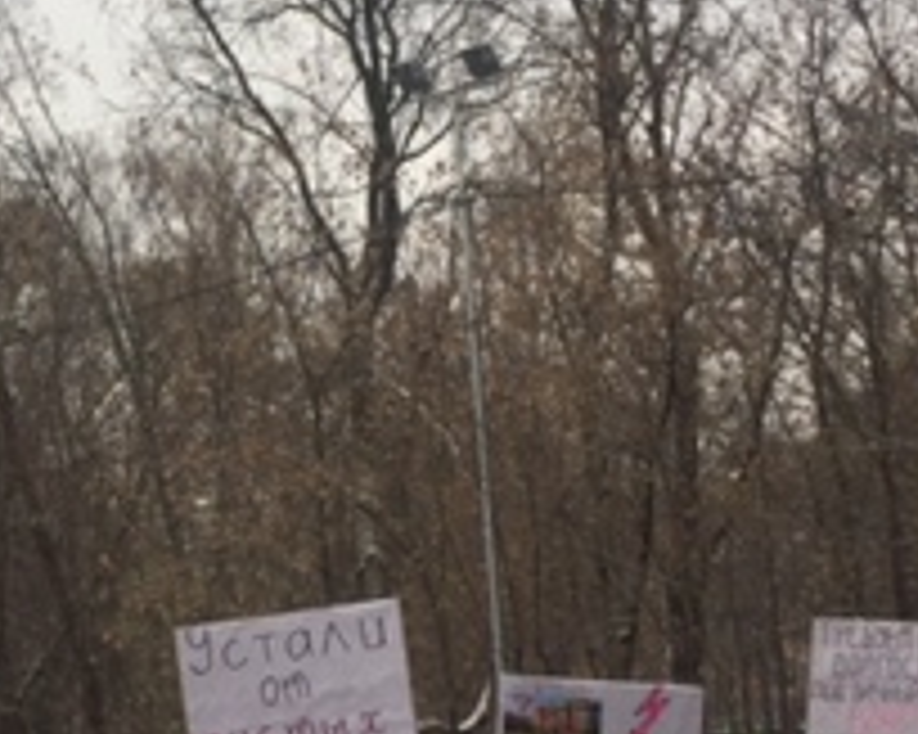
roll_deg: +3.3
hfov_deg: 21.2
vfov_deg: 17.2
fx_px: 2417
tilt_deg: +5.7
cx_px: 176
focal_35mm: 89
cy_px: 500
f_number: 2.2
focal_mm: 4.15
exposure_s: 1/100
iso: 40
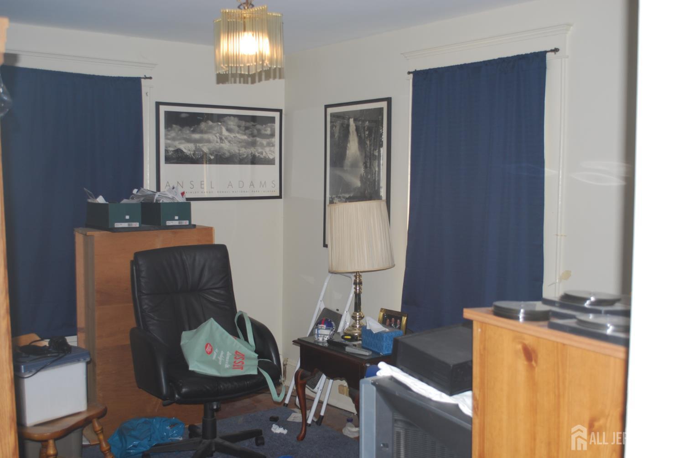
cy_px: 229
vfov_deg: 37.0
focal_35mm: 36
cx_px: 342
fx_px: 685
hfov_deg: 53.1
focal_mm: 24
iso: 200
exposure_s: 1/60
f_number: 4.2
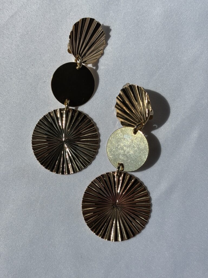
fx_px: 417
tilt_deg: -82.7
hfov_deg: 28.0
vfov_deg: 36.8
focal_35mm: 52
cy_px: 139
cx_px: 104
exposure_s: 1/7194
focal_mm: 5.96
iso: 40
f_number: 1.6
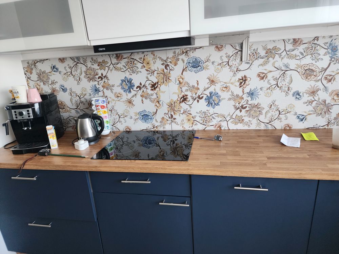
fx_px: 225
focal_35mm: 23
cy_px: 127
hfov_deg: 73.9
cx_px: 170
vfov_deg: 58.9
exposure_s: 1/120
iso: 320
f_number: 1.8
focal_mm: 6.4
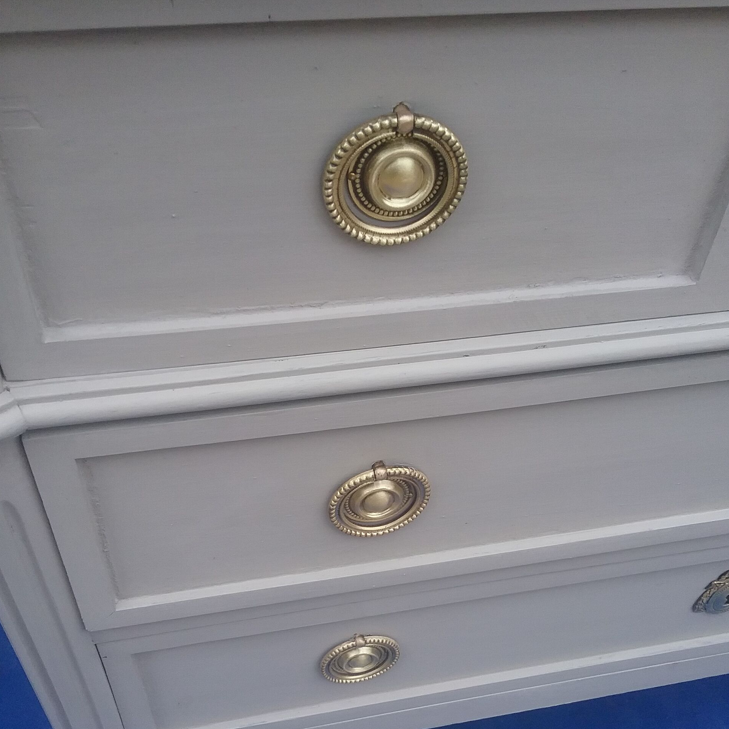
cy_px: 484
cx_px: 367
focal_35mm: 37
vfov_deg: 44.3
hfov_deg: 44.9
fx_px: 882
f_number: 2.2
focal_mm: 3.3
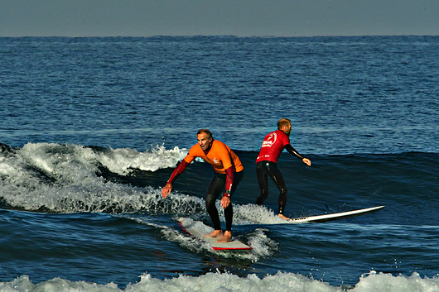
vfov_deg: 1.0
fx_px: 16018
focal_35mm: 1314
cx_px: 200
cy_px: 157
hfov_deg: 1.6
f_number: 32
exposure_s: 1/320
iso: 400
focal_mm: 800
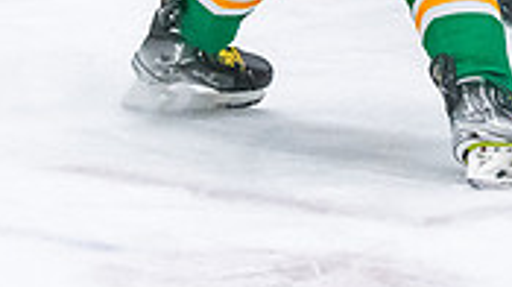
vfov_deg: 2.8
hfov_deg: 5.1
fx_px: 5791
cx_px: 294
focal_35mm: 427
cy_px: -305
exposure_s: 1/800
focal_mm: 70
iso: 4000
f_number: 2.8
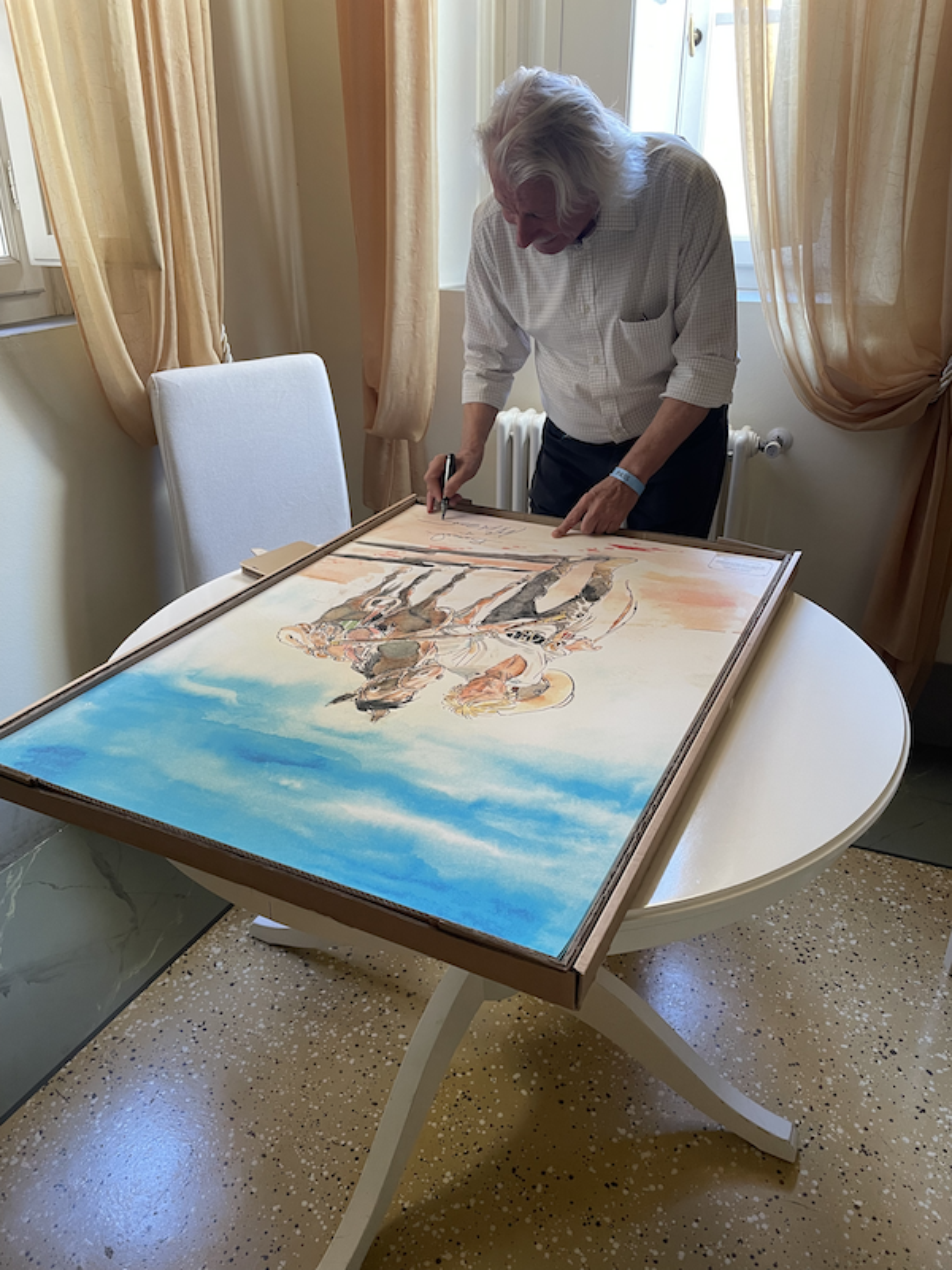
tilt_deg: -26.0
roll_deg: +0.3
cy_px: 635
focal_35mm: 26
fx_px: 953
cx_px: 476
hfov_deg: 53.1
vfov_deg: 67.3
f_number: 1.6
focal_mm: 4.2
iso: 125
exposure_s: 1/50
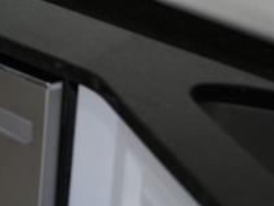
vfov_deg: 11.5
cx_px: -714
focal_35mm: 103
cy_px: -310
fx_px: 816
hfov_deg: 9.3
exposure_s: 1/400
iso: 800
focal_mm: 14
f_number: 2
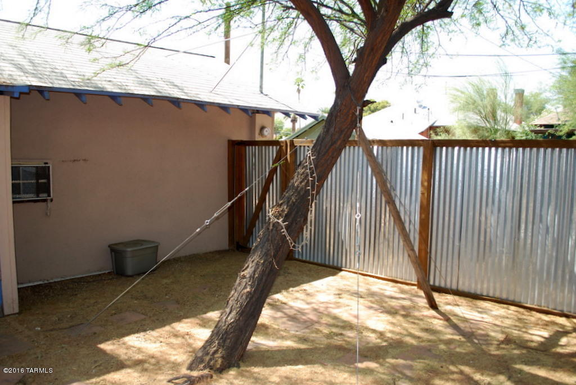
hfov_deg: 67.3
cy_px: 192
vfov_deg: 48.0
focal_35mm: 27
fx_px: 432
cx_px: 288
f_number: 3.5
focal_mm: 18
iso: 100
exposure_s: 1/160
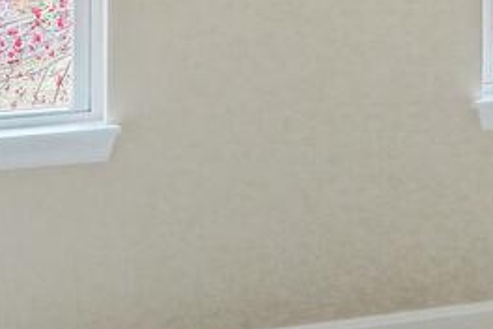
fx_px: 1616
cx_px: 510
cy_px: -151
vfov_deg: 11.2
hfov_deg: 16.9
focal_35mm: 118
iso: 200
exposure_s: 1/25
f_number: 8
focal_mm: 18
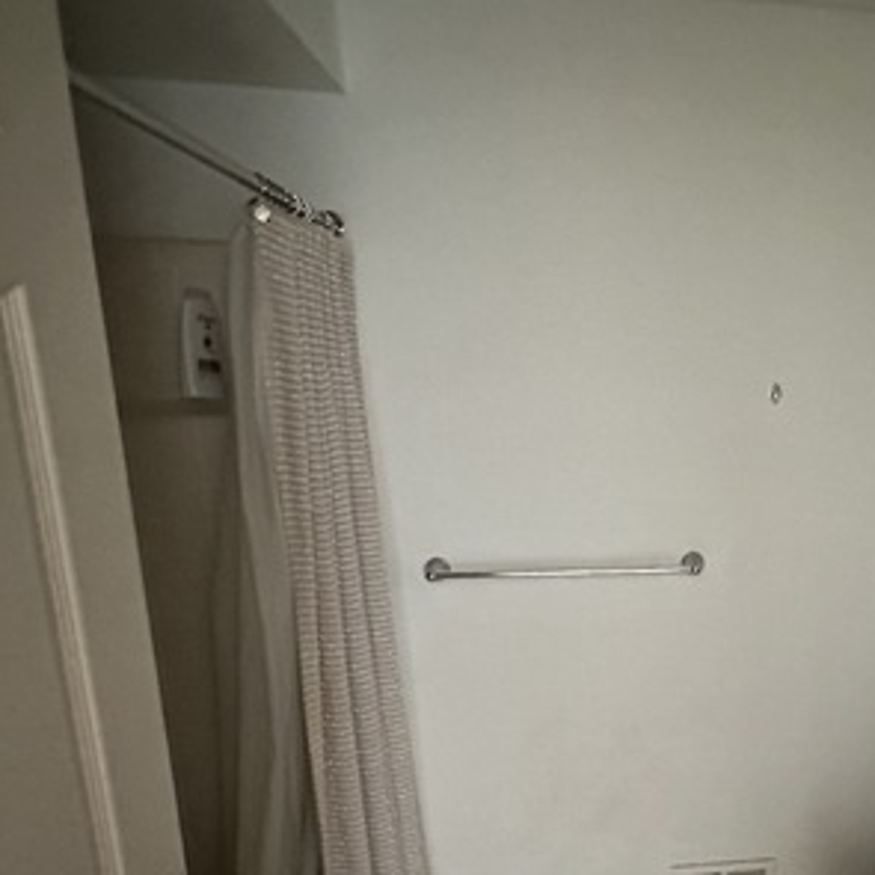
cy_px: 572
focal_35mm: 28
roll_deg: -0.2
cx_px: 740
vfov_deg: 56.3
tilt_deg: -13.1
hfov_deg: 52.3
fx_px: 801
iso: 1600
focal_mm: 2.22
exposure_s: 1/39
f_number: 2.2
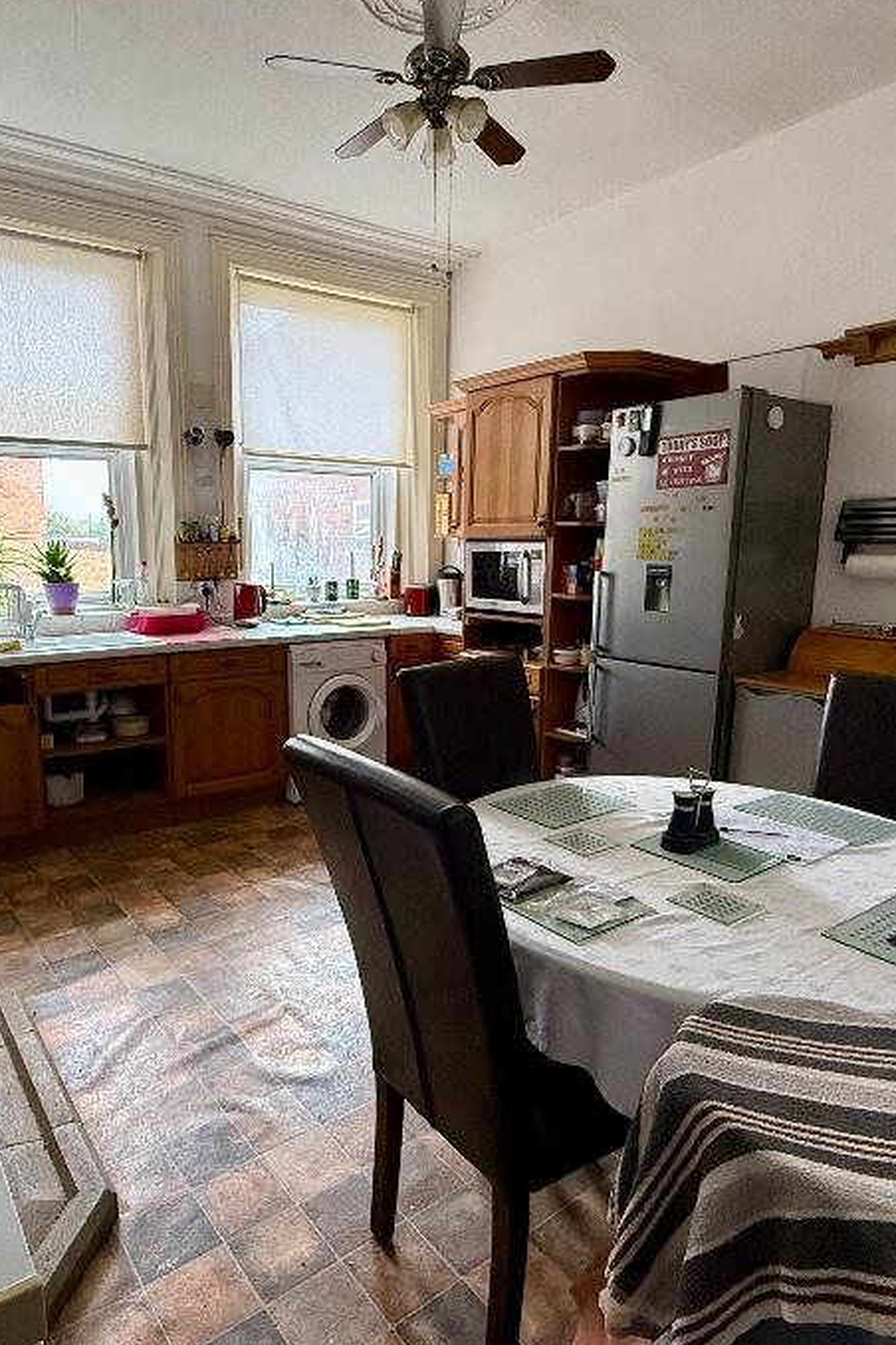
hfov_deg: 56.9
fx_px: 821
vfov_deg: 78.6
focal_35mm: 22
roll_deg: +0.3
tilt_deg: -9.5
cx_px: 371
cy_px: 686
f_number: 2.2
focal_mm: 2.22
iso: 320
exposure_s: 1/99
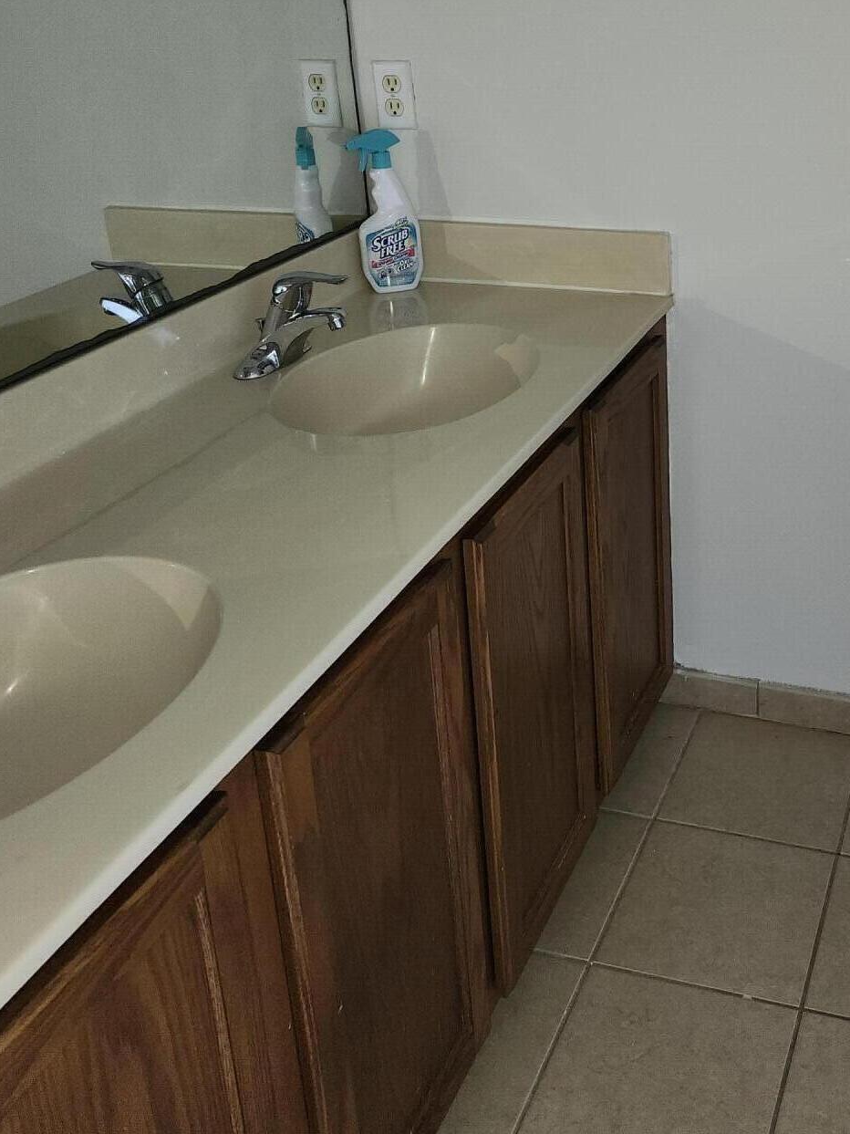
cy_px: 324
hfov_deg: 37.3
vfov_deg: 48.7
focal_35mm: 37
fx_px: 1212
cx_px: 680
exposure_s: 1/30
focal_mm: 5.54
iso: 100
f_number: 1.8
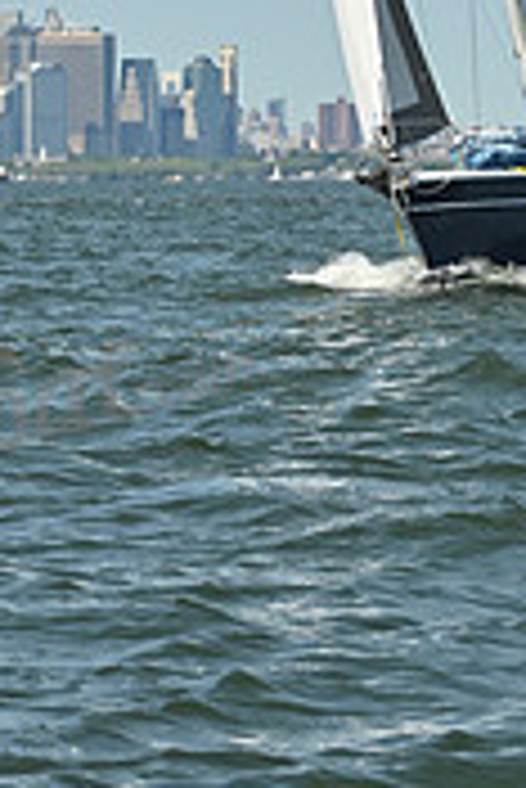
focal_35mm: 272
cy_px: -320
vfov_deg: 7.5
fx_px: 5949
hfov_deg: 5.1
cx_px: 488
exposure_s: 1/1250
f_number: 9
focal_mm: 82
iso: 320
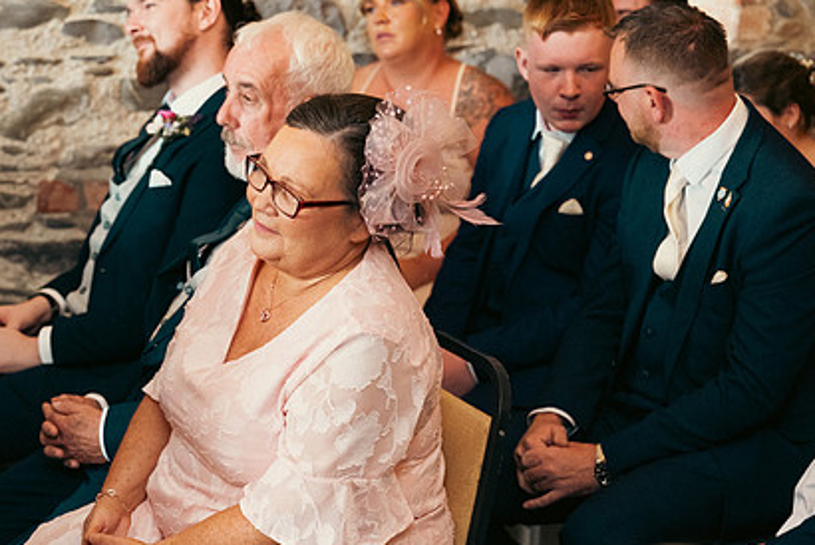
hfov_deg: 20.5
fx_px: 2243
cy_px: 329
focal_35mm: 99
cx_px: 288
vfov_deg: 13.8
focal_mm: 70
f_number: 3.5
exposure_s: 1/160
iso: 2500
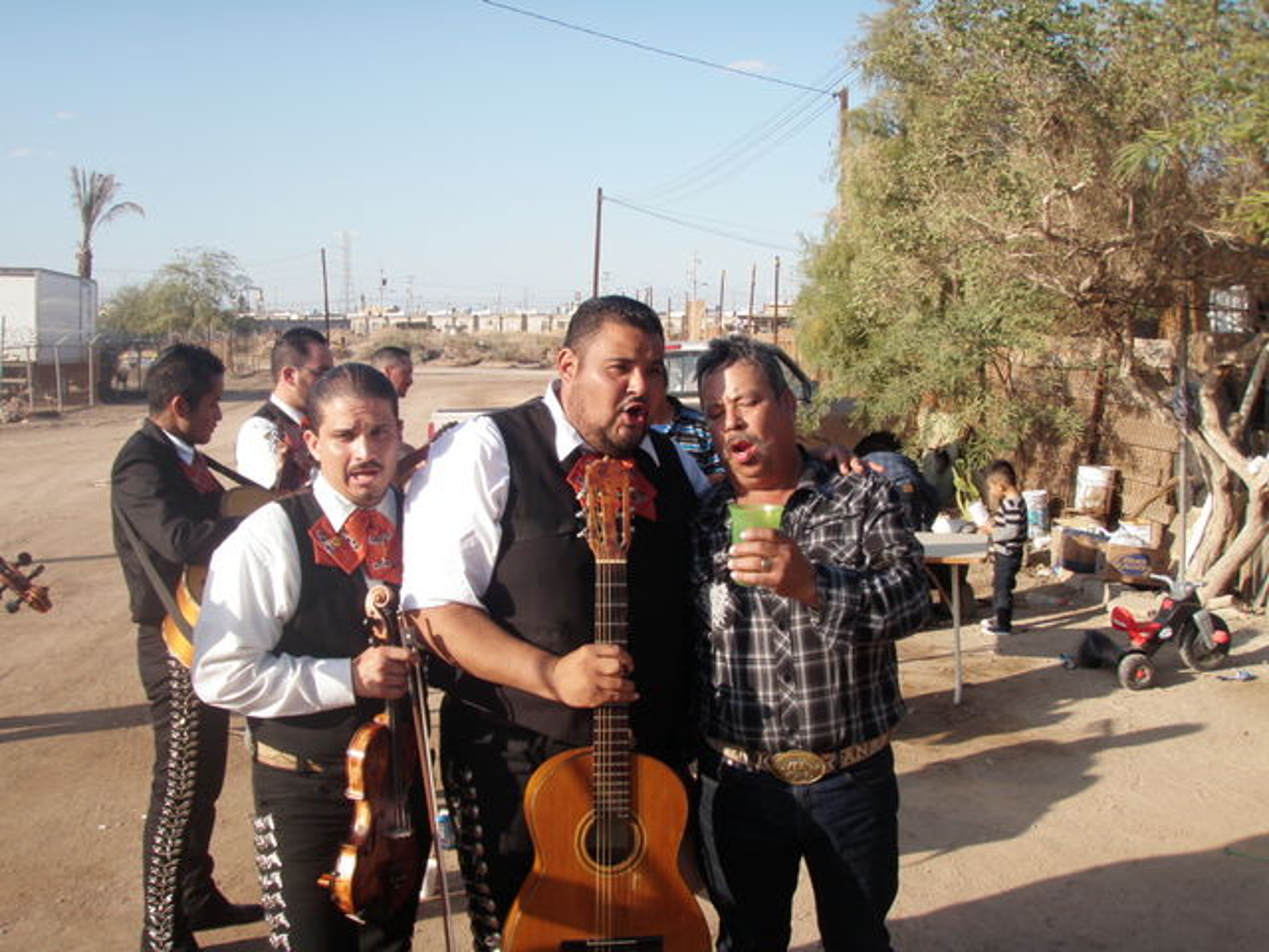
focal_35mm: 38
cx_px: 634
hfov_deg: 49.0
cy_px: 476
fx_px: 1393
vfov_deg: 37.7
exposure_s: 1/500
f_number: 3.5
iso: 80
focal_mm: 6.7
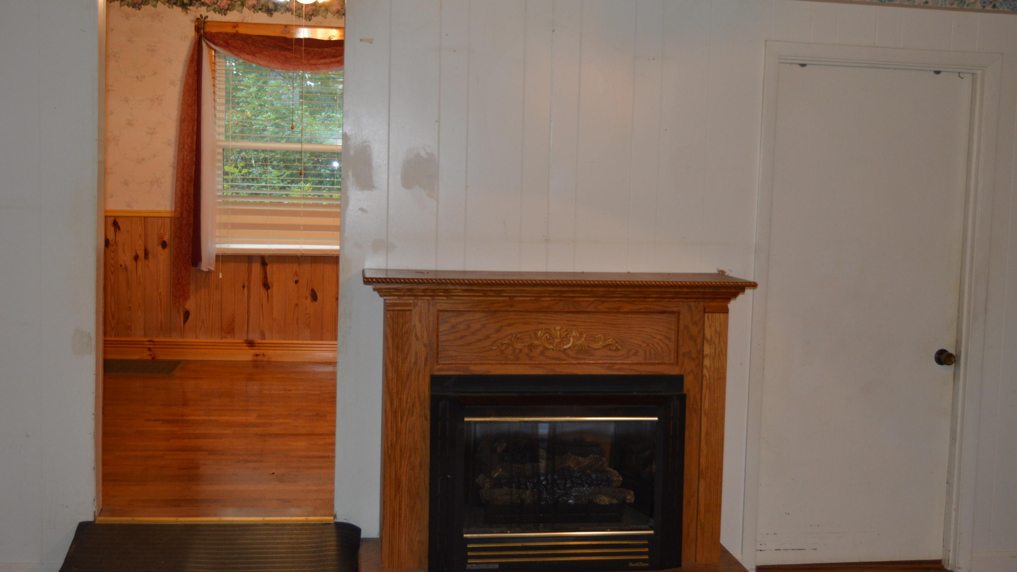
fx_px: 1106
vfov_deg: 29.0
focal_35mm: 41
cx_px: 507
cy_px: 269
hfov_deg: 49.4
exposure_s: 1/60
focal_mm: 26
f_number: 4
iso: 640
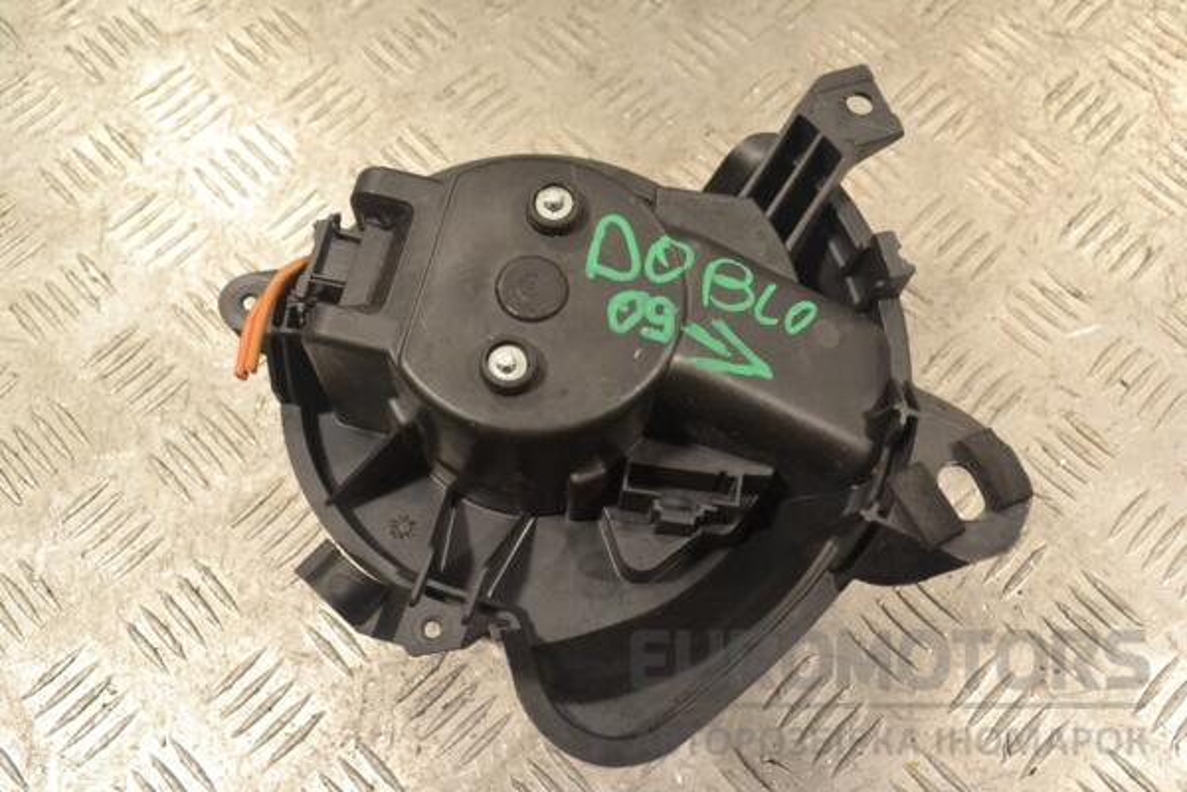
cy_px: 396
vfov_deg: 36.9
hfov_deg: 53.1
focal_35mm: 36
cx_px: 594
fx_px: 1187
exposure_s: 1/320
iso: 3200
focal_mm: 24
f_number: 9
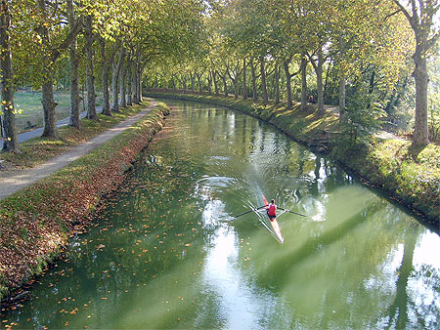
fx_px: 445
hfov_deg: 52.6
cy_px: 165
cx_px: 220
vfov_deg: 40.7
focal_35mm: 35
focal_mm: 5.8
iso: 50
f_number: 2.8
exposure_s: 1/90
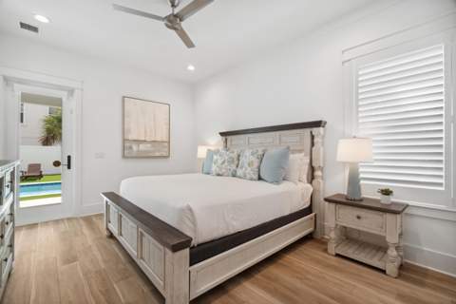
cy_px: 152
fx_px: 190
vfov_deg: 77.3
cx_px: 228
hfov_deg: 100.4
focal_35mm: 15
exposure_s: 1/40
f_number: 9
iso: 400
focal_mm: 10
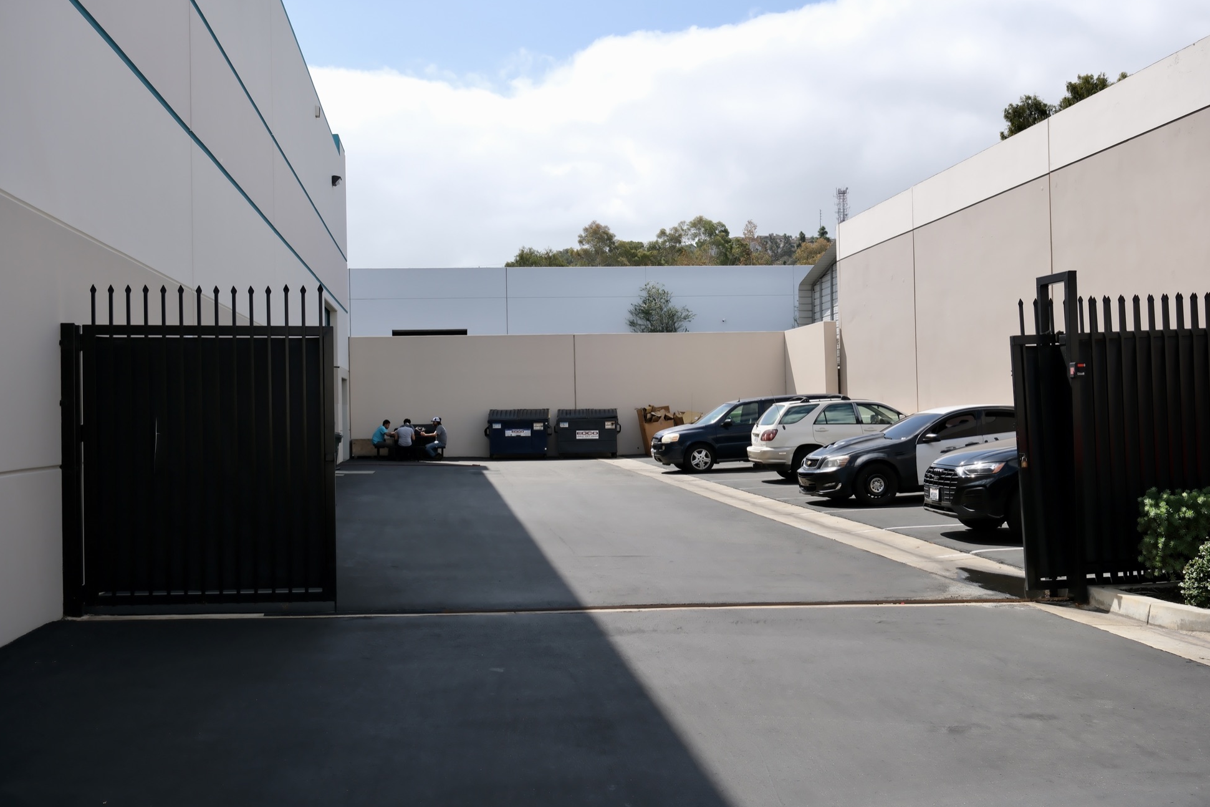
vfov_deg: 38.9
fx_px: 1143
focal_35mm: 34
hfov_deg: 55.8
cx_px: 612
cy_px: 396
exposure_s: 1/480
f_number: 5.6
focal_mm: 22.3
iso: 125
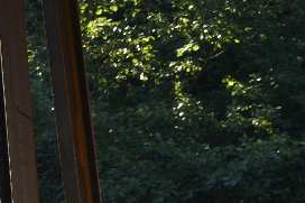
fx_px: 2803
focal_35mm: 331
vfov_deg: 4.1
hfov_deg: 6.2
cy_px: 269
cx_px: 1
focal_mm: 50
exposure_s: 1/80
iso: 200
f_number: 6.3
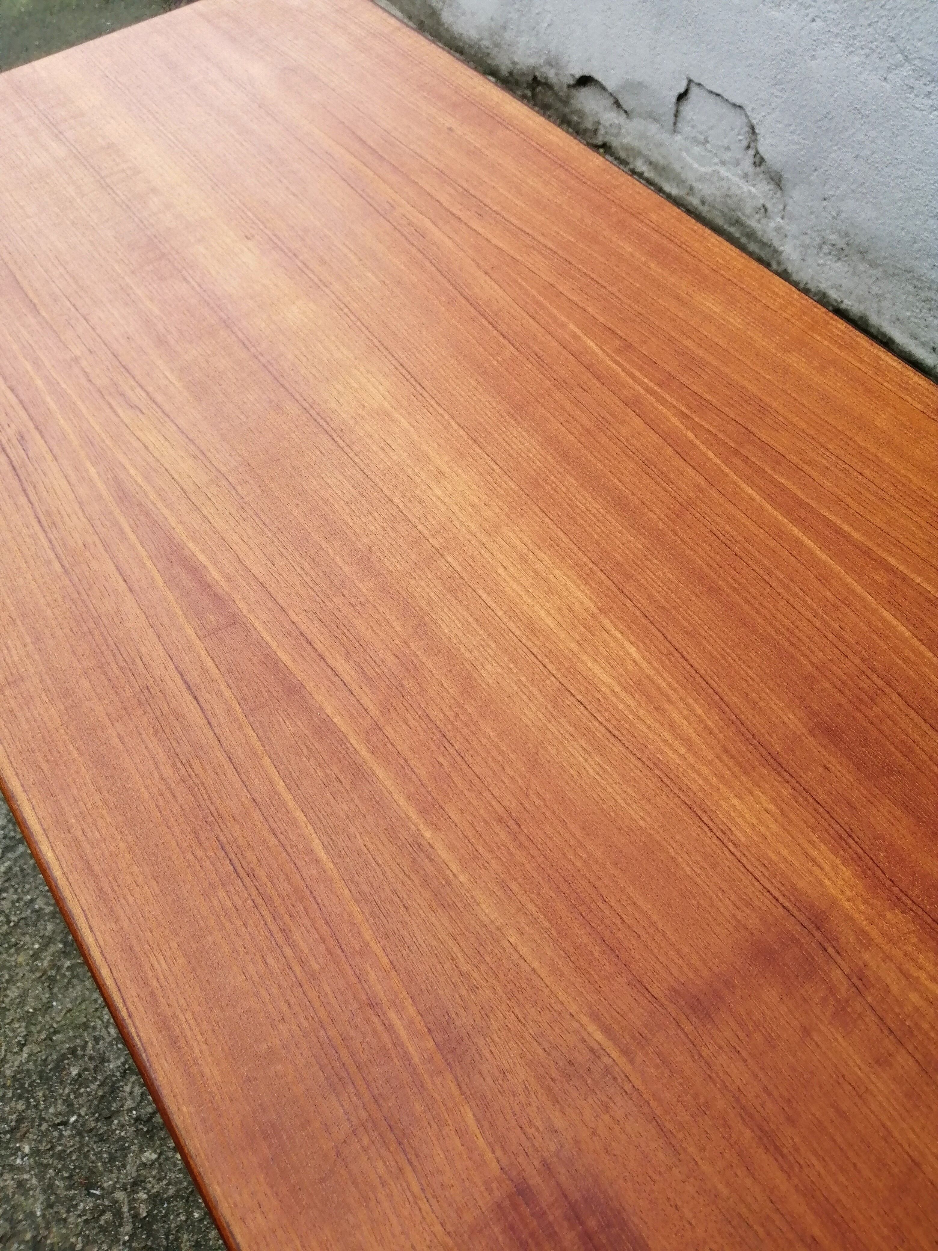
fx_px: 939
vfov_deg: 67.3
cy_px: 626
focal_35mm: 26
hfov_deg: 53.1
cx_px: 469
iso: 50
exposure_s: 1/163
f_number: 1.8
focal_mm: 3.6
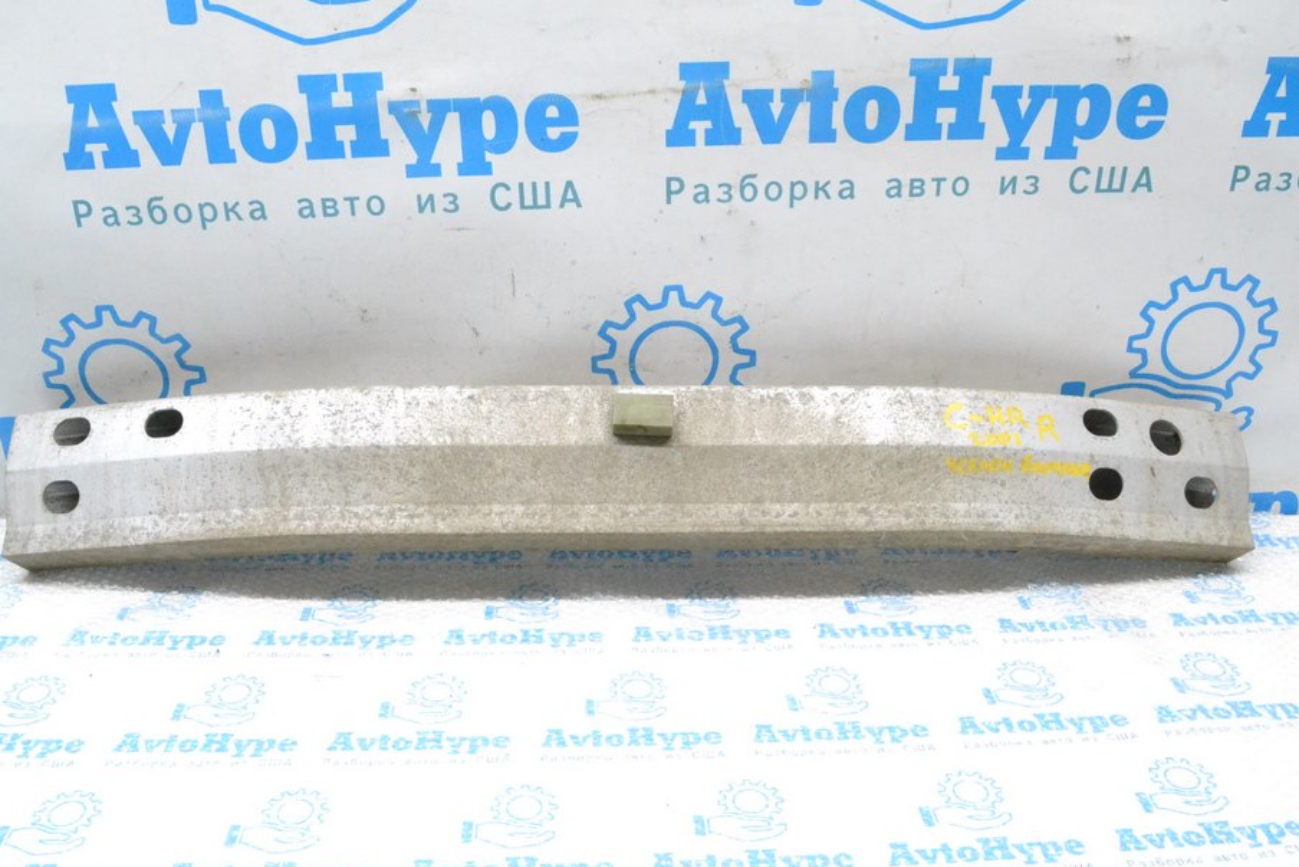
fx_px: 1227
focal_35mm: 34
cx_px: 655
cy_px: 396
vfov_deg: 38.9
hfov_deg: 55.8
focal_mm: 20
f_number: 11
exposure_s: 1/100
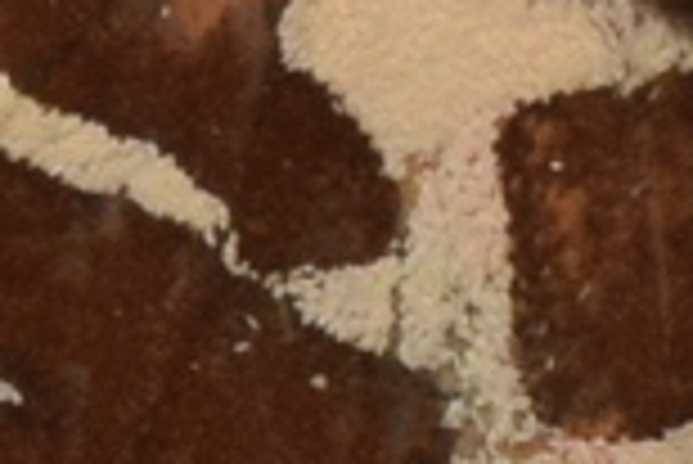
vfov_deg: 1.1
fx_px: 25241
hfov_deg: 1.6
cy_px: -45
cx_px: 202
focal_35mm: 1310
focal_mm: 140
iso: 400
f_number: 14
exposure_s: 1/200
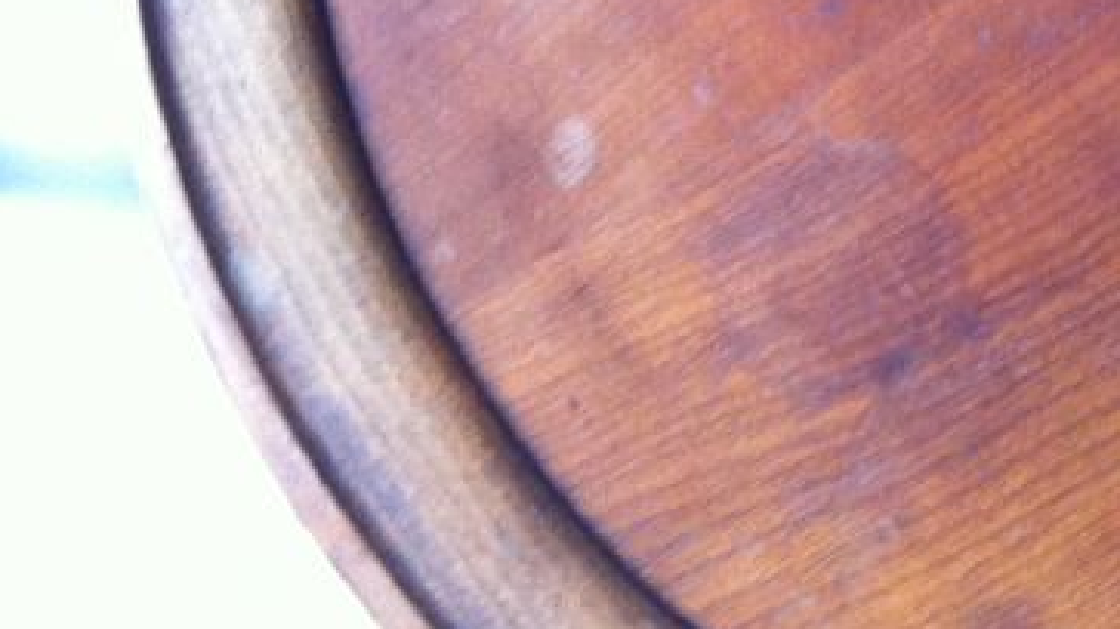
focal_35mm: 105
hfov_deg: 18.8
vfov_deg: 11.2
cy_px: -264
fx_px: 3118
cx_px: 1484
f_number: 2.8
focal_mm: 3.85
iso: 160
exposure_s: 1/15
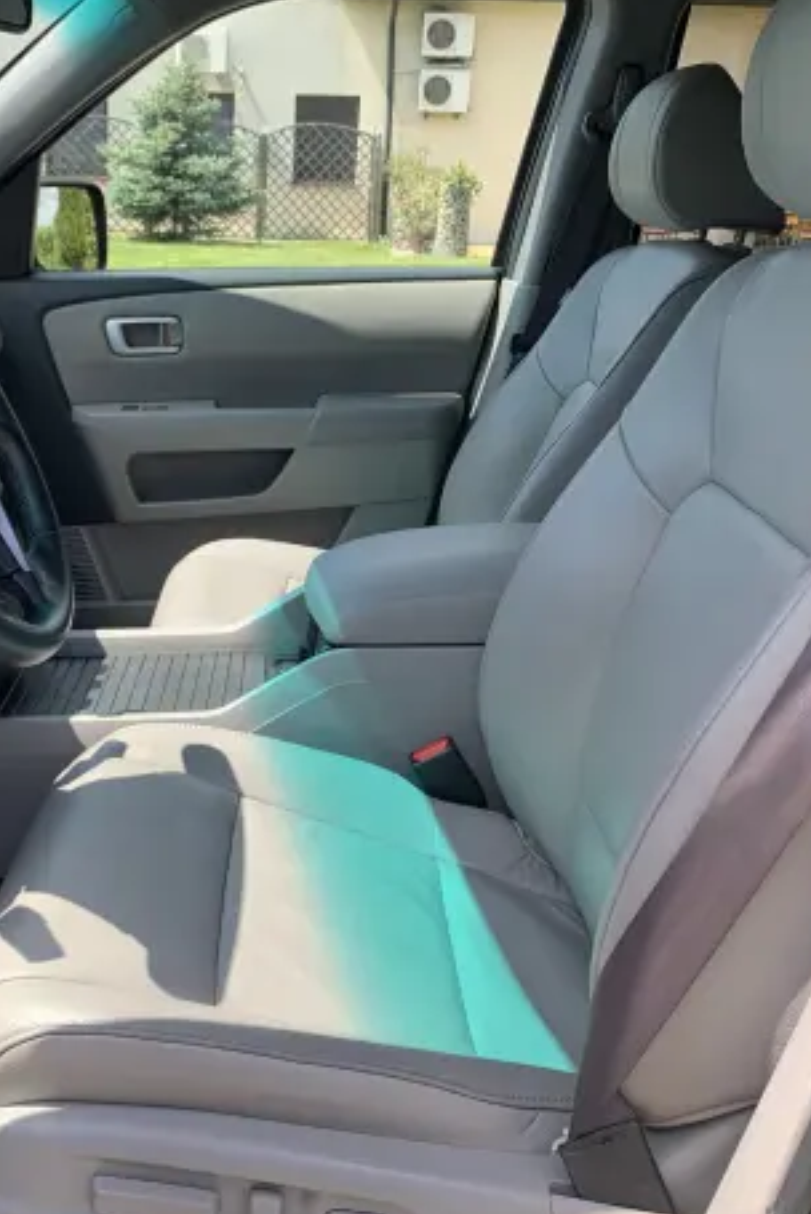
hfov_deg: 34.7
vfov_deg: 50.7
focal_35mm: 38
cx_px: 264
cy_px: 624
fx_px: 1282
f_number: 1.8
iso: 25
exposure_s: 1/415
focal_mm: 4.25
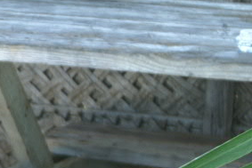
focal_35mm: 279
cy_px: 100
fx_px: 1951
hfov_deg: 7.1
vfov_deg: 4.9
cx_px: -274
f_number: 4.5
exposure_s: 1/80
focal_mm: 35
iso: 100
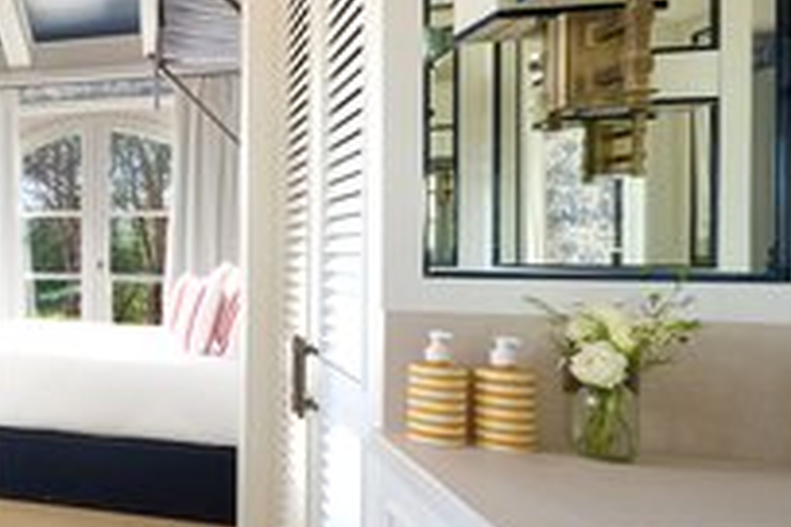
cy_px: 267
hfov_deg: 42.8
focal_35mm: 33
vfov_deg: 40.0
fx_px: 725
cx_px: -105
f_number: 11
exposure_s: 1.3
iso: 100
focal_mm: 14
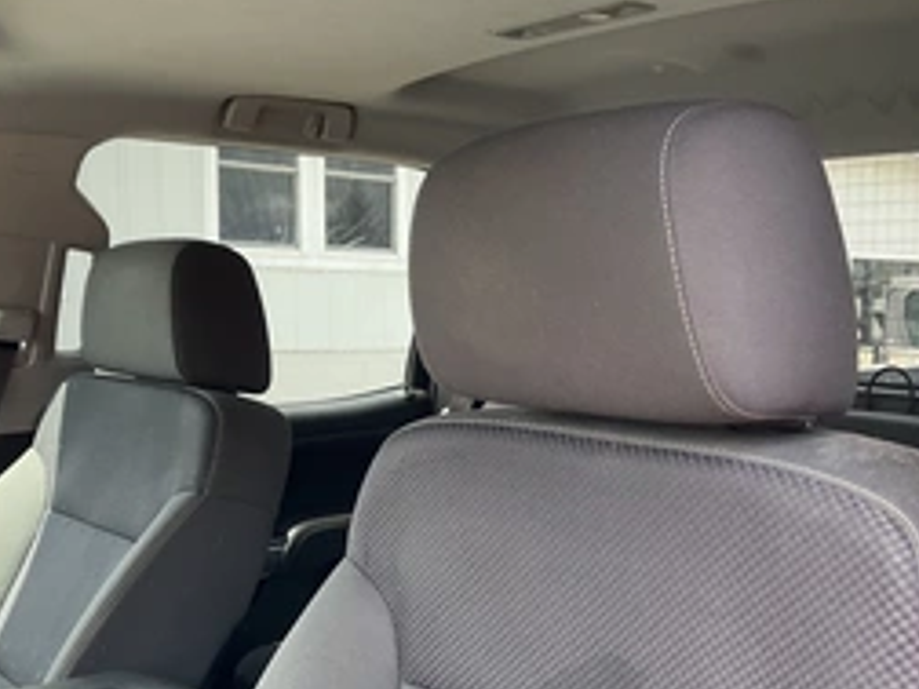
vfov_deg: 31.1
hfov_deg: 41.0
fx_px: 1221
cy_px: 492
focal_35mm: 46
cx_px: 357
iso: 32
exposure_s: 1/155
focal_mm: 3
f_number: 1.8
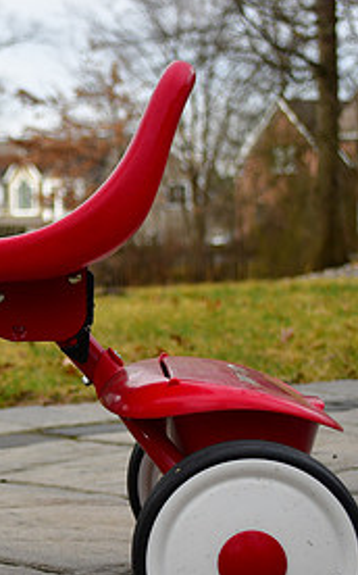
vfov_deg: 20.2
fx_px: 1611
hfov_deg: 12.4
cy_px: 366
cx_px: -69
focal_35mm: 103
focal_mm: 32
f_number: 4.8
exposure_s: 1/640
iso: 200
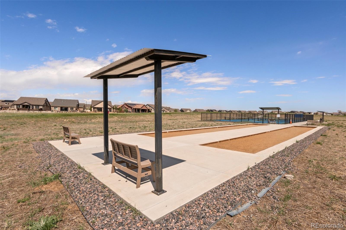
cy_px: 115
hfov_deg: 93.3
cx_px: 173
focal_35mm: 17
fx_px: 163
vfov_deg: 70.3
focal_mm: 17
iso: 400
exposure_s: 1/1250
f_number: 8
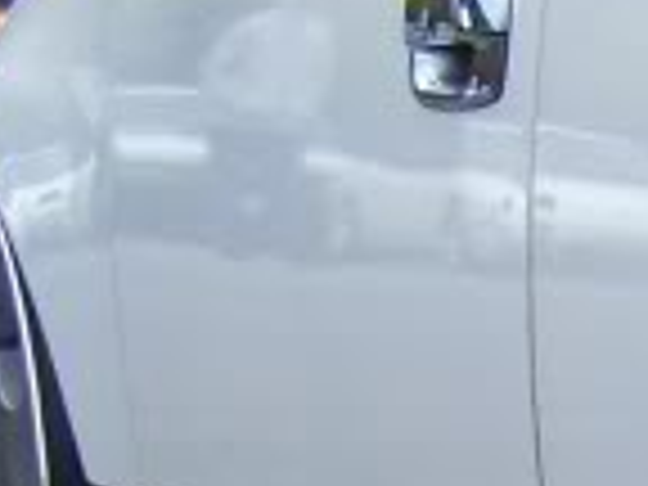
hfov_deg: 7.1
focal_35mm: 256
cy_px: 1521
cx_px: 1746
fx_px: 4792
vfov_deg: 5.4
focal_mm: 5.85
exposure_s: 1/320
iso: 64
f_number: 2.8
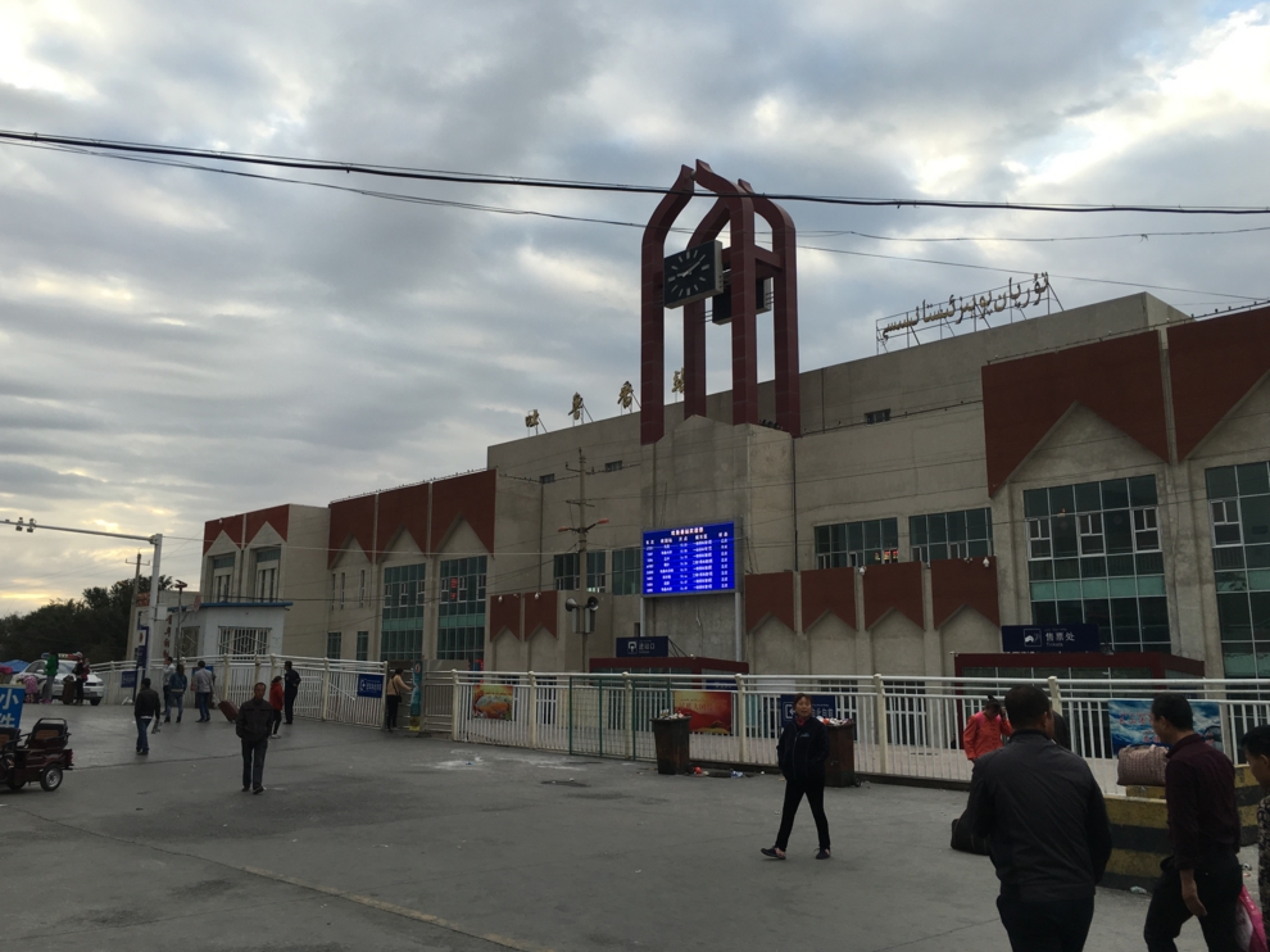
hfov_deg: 60.0
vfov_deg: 46.8
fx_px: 1100
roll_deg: -0.5
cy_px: 477
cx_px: 629
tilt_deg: +10.6
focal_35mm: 30
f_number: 2.2
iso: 25
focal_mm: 4.15
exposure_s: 1/305
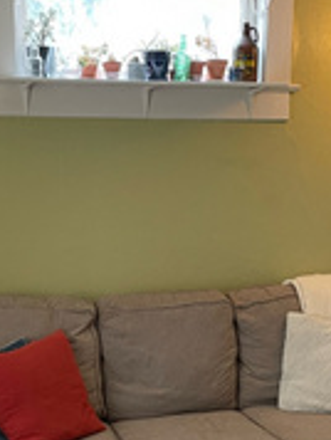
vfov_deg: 27.7
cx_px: 168
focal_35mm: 70
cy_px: 269
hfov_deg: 21.1
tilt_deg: -10.4
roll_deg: -0.7
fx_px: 890
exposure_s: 1/60
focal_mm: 4.2
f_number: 1.6
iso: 200
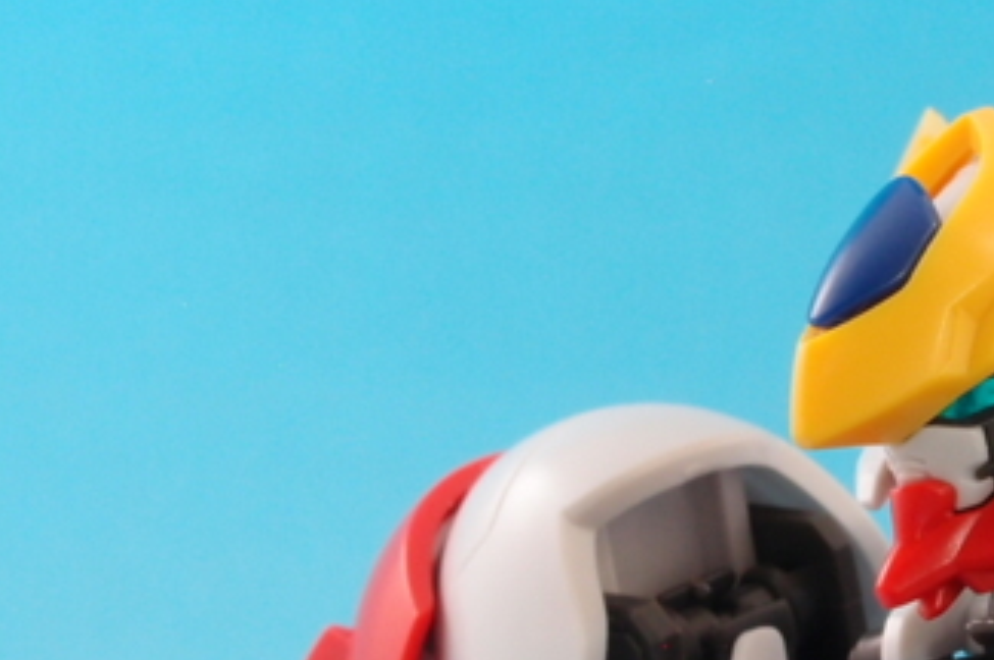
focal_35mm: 141
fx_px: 3889
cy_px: 565
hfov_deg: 14.3
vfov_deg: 9.7
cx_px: 1064
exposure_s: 1/1.3
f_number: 8
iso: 100
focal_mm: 11.84
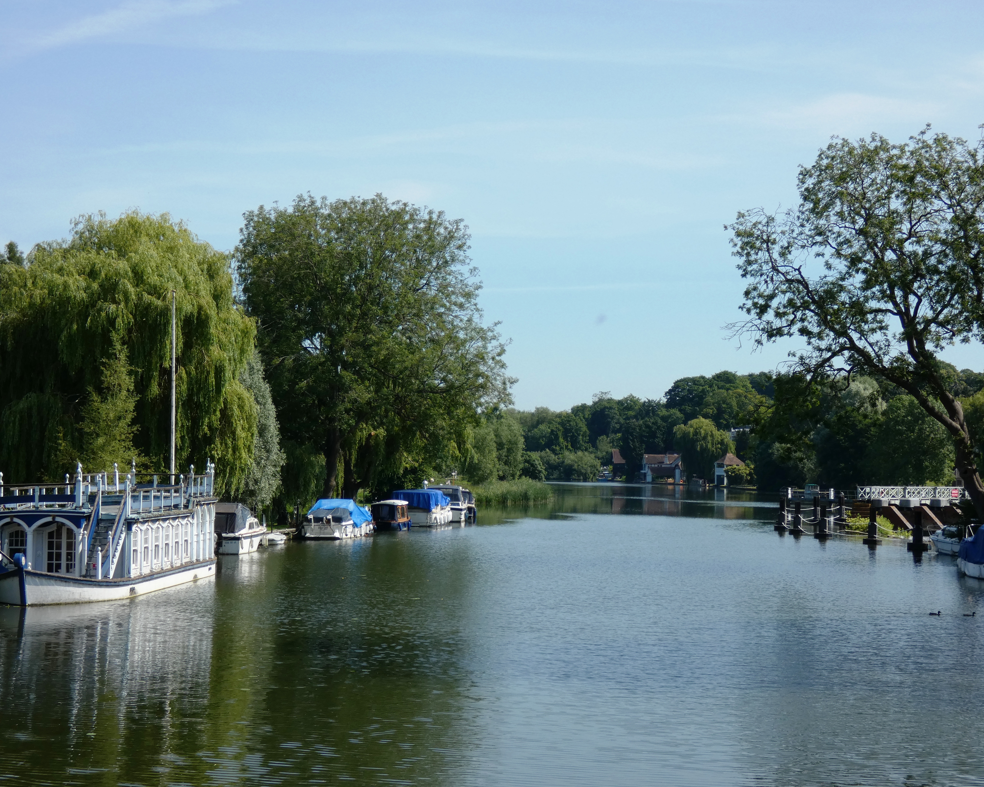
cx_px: 457
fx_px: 2010
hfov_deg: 27.5
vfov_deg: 22.2
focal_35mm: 69
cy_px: 394
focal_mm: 11.9
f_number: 4.2
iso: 80
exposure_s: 1/800
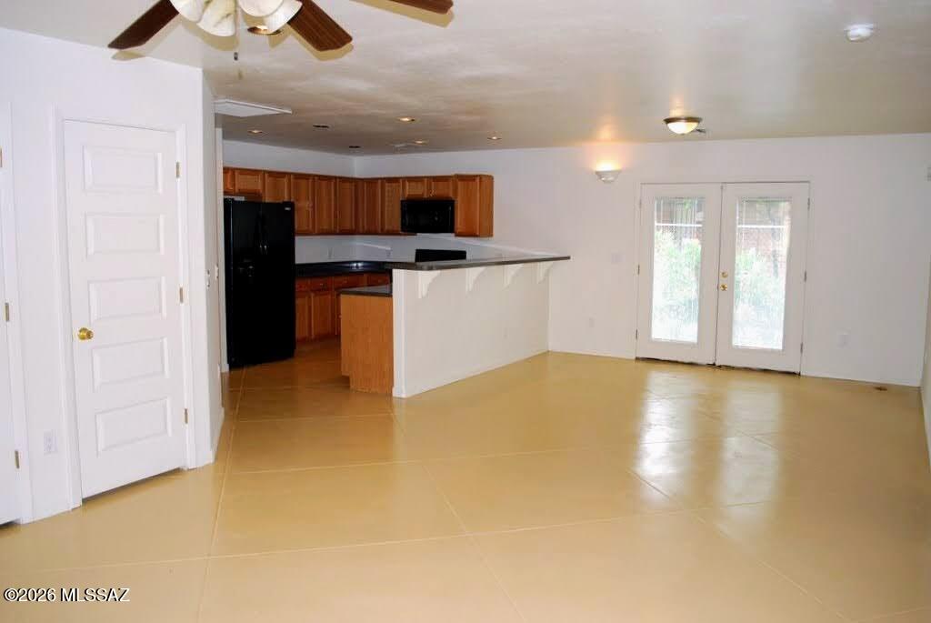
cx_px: 466
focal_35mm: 27
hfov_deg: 67.3
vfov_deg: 48.0
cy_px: 312
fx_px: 699
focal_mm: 18
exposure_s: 1/60
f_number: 3.5
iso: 200
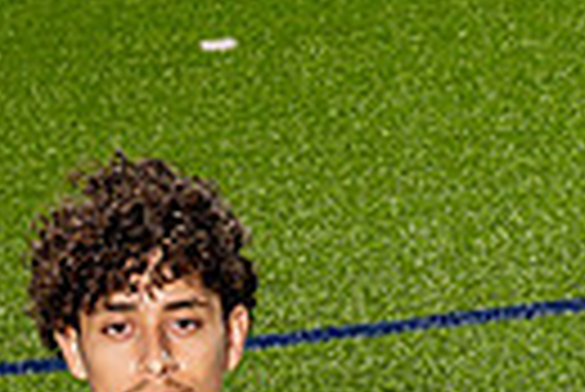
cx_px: 153
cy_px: 928
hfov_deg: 14.4
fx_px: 2310
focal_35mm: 142
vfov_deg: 8.8
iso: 100
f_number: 8
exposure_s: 1/250
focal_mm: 41
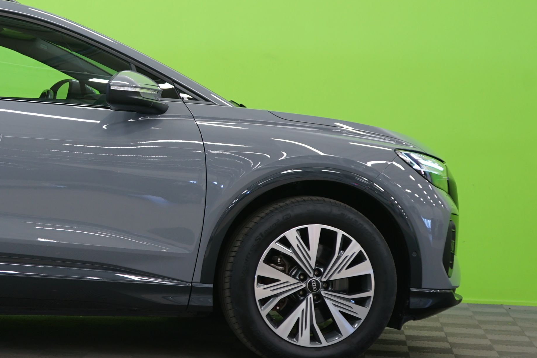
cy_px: 120
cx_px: -34
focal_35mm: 99
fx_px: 1477
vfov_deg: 13.8
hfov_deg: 19.8
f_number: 4.5
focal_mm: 46
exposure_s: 1/8
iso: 400
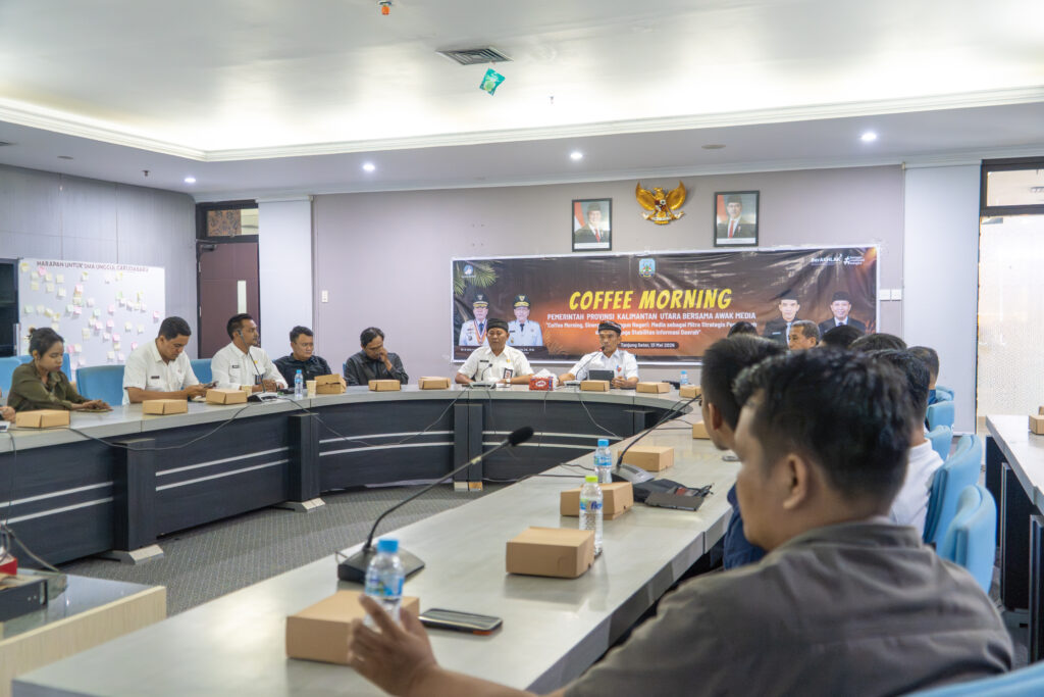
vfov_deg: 40.0
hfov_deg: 57.2
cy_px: 348
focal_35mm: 33
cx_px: 522
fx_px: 957
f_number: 4
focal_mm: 33
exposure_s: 1/100
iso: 5000
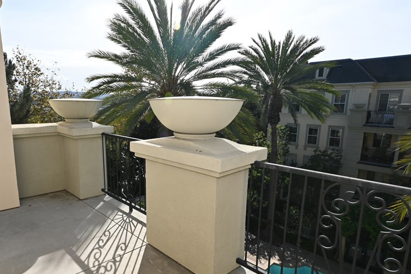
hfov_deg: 75.1
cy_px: 151
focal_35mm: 23
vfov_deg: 55.1
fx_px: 263
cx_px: 161
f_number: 10
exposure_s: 1/200
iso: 100
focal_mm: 12
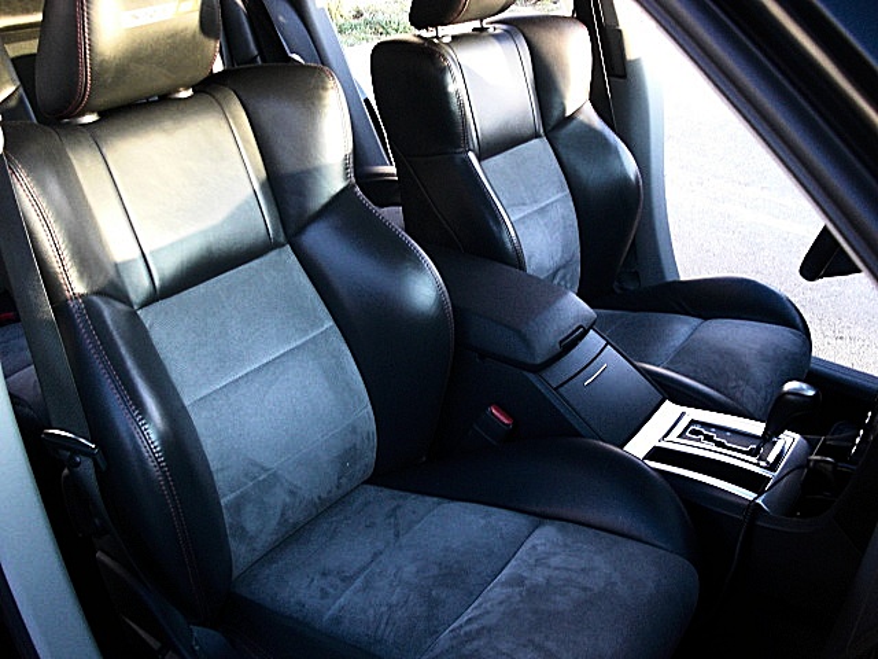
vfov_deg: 39.7
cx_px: 439
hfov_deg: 51.4
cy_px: 330
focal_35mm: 36
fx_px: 913
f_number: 2.8
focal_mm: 6.3
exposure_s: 1/125
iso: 400
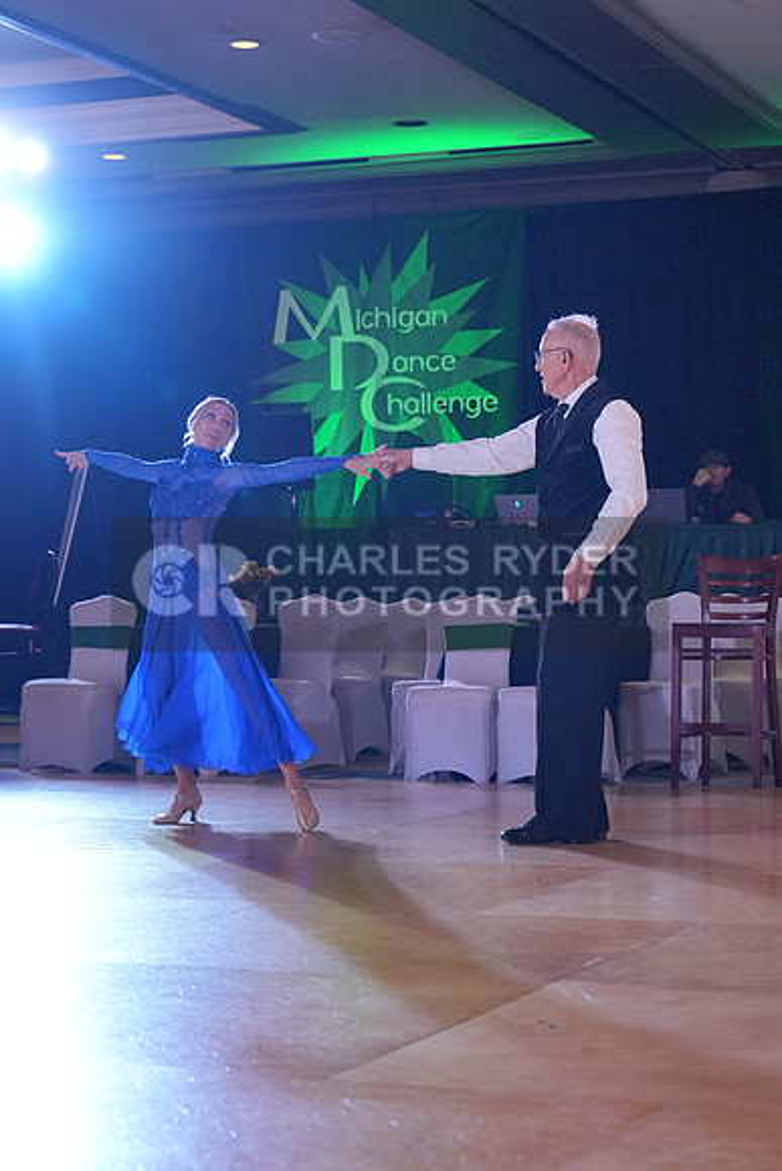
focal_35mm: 78
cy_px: 586
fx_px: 2540
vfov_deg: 26.0
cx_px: 391
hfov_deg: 17.5
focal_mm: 52
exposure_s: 1/500
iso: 3200
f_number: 4
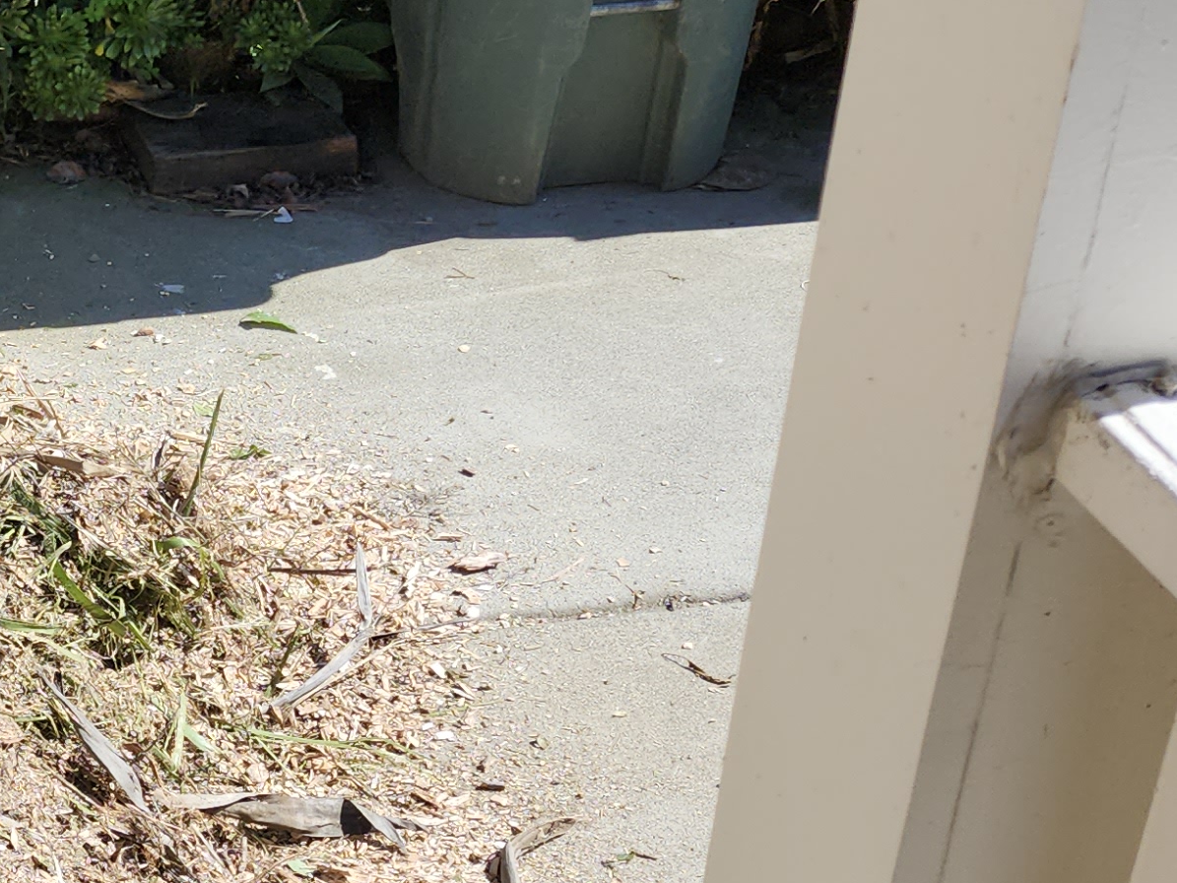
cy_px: 341
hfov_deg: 20.8
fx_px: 2618
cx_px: -679
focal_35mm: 77
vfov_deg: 19.1
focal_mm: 5.54
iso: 25
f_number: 1.8
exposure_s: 1/1033
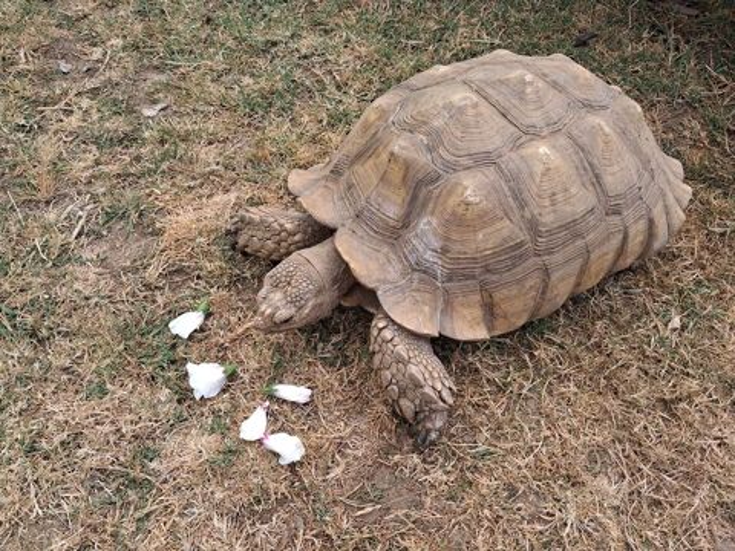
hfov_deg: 65.3
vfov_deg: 51.4
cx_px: 368
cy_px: 276
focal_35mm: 27
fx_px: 573
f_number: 1.8
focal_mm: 4
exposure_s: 1/195
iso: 20
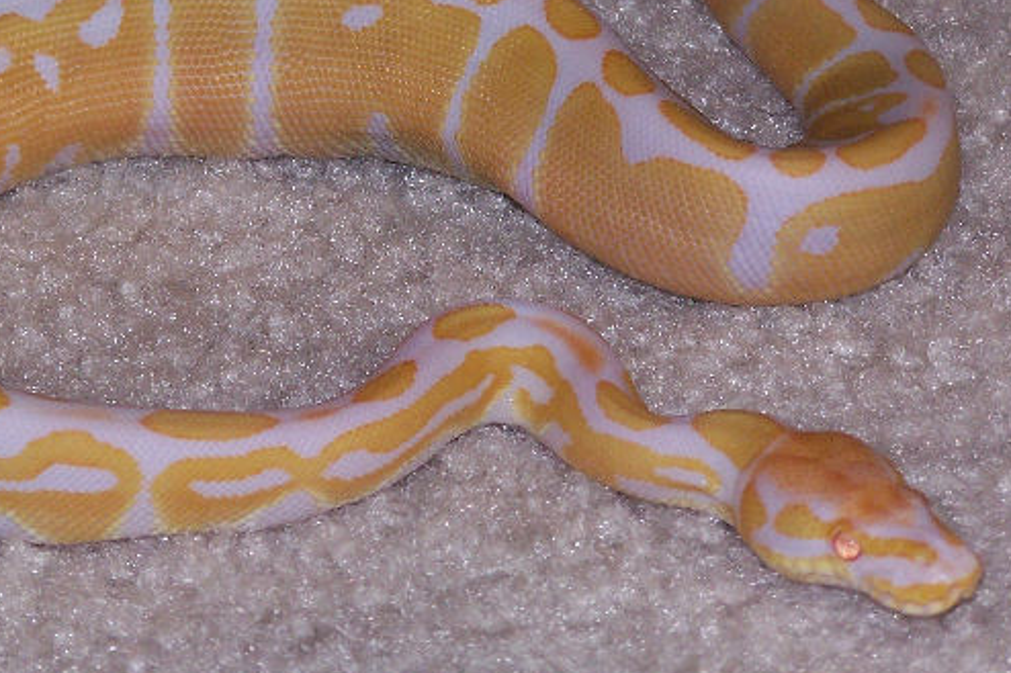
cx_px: 301
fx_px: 7523
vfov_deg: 5.1
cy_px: 205
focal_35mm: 268
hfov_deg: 7.7
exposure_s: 1/125
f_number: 3.2
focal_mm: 26.4
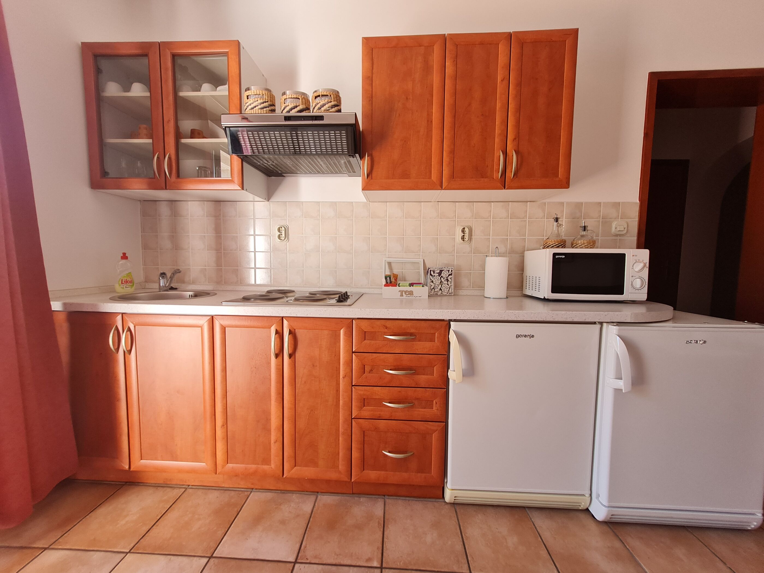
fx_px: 287
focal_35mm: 13
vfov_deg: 89.9
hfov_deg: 106.2
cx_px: 382
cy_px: 286
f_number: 2.2
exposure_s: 1/50
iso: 80
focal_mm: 1.74
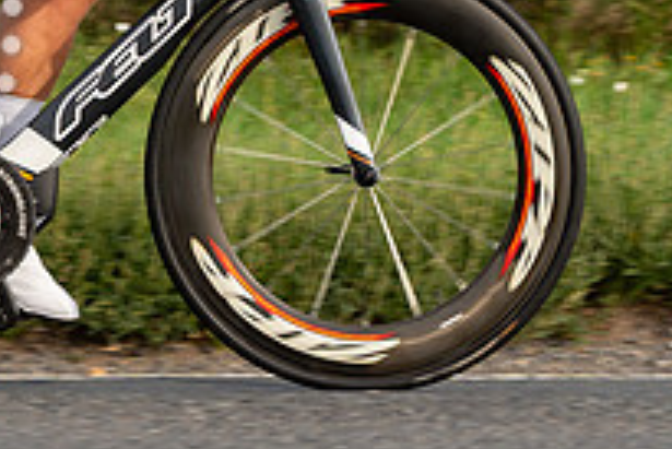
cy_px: -291
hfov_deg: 8.3
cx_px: 315
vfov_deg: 5.5
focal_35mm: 247
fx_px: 4614
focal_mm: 62
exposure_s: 1/640
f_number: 4.5
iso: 125
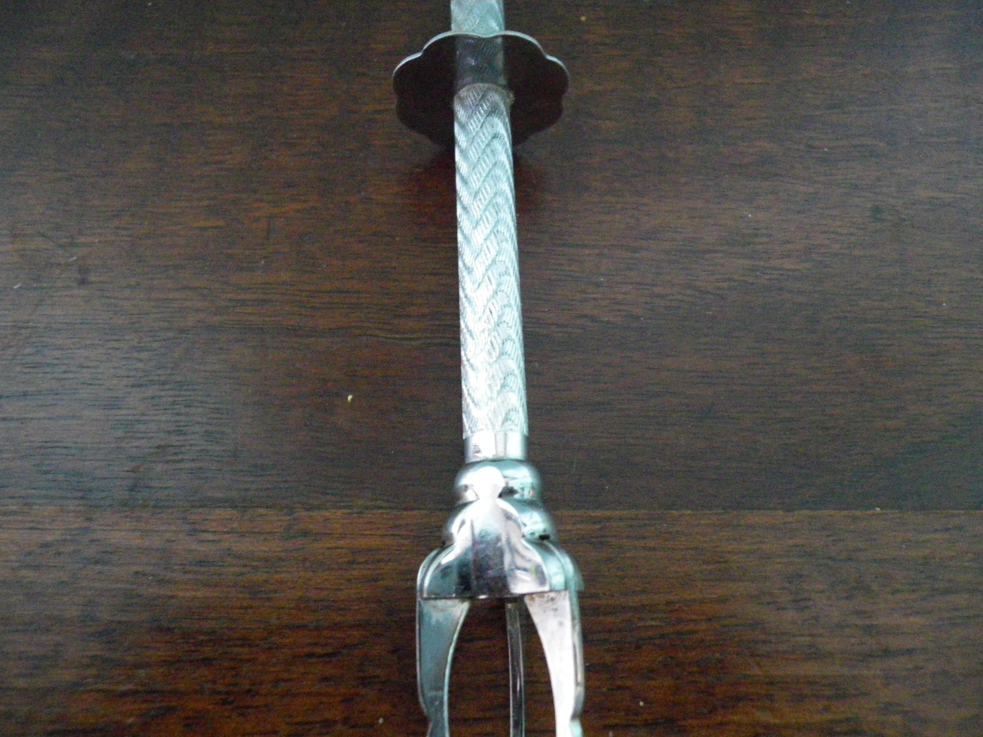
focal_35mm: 28
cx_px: 492
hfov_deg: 63.4
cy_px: 368
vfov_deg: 49.7
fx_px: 795
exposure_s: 1/10
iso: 800
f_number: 2.6
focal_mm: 4.9
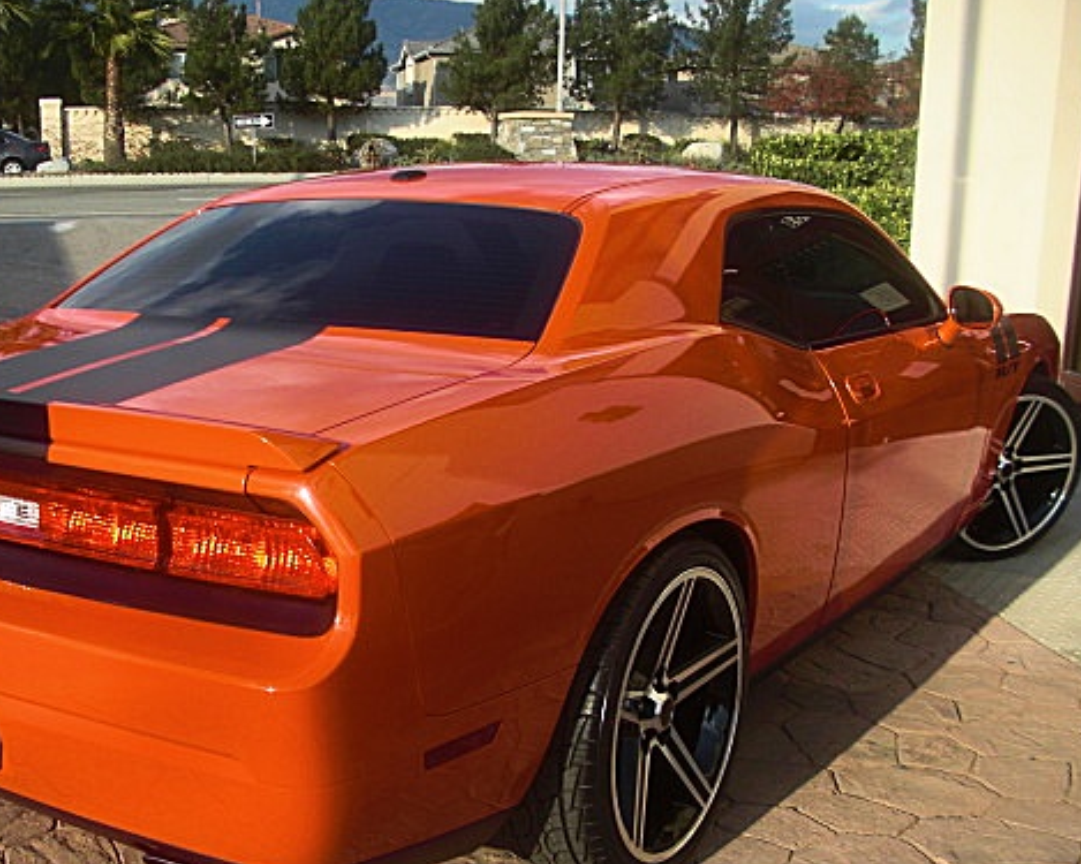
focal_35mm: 48
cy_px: 539
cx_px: 408
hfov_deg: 38.6
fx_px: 1535
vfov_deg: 31.3
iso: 50
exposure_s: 1/500
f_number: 2.8
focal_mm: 6.3
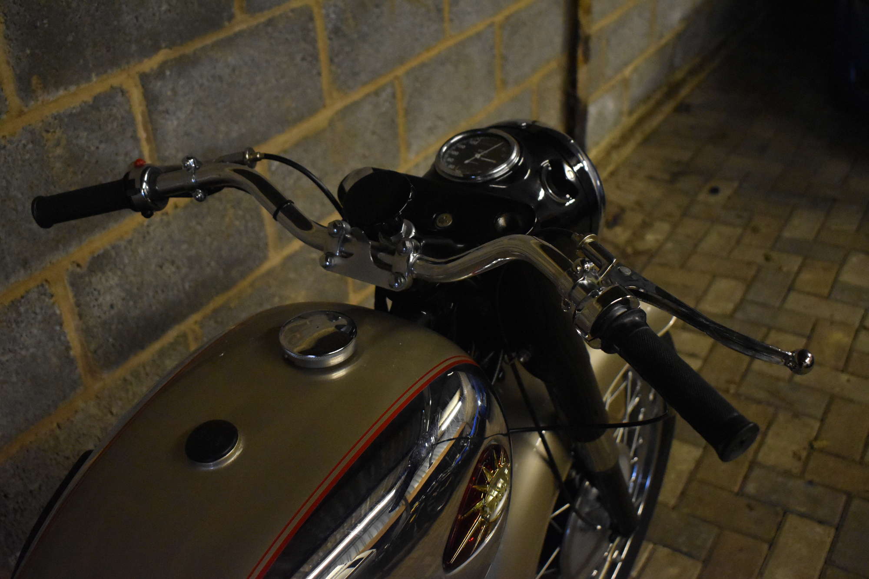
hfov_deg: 49.6
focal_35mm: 39
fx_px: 941
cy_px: 290
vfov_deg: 34.2
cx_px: 434
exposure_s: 1/125
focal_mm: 26
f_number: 4
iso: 5000
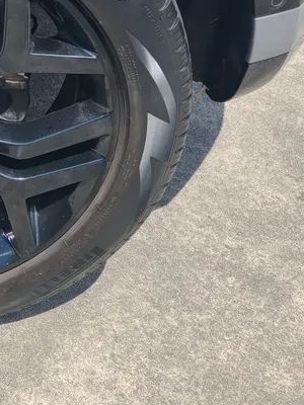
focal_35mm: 77
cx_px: -63
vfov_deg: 24.4
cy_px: 15
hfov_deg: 18.2
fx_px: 902
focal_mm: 5.52
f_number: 1.95
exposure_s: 1/1500
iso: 50
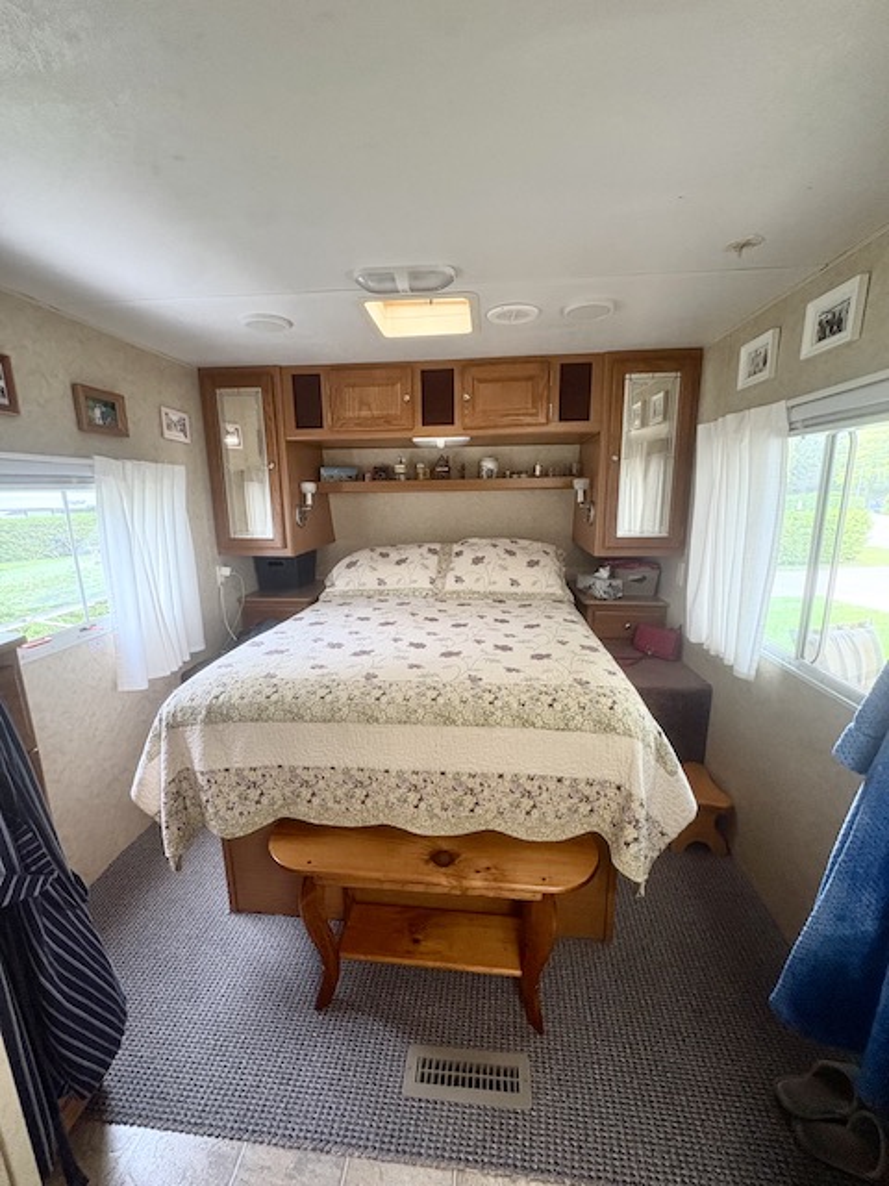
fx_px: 479
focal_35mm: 14
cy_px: 593
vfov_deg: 102.1
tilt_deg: -10.0
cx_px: 444
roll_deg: +0.2
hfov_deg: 85.7
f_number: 2.2
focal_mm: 2.22
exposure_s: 1/60
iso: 400
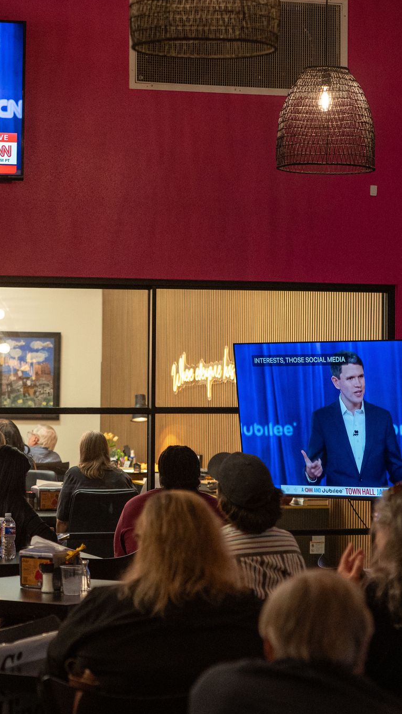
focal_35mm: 111
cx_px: 57
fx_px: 2102
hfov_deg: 10.9
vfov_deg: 19.3
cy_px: 355
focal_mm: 70
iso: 3200
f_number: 4
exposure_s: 1/400
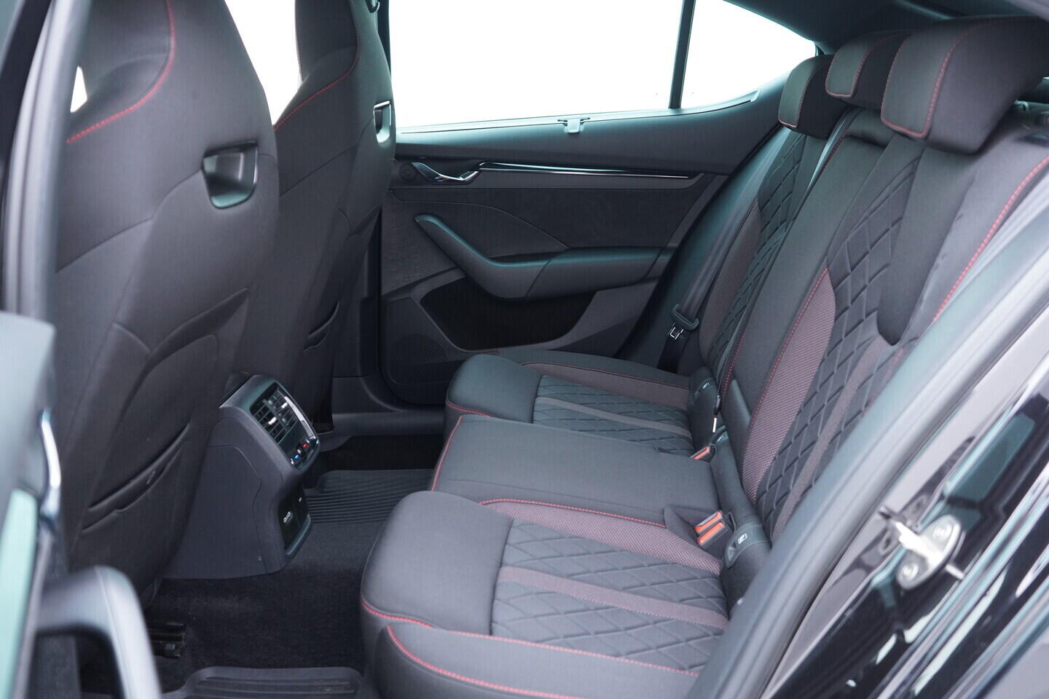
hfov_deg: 53.1
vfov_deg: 36.9
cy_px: 350
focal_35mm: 36
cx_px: 524
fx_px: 1049
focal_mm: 24
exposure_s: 1/40
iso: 800
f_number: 2.8
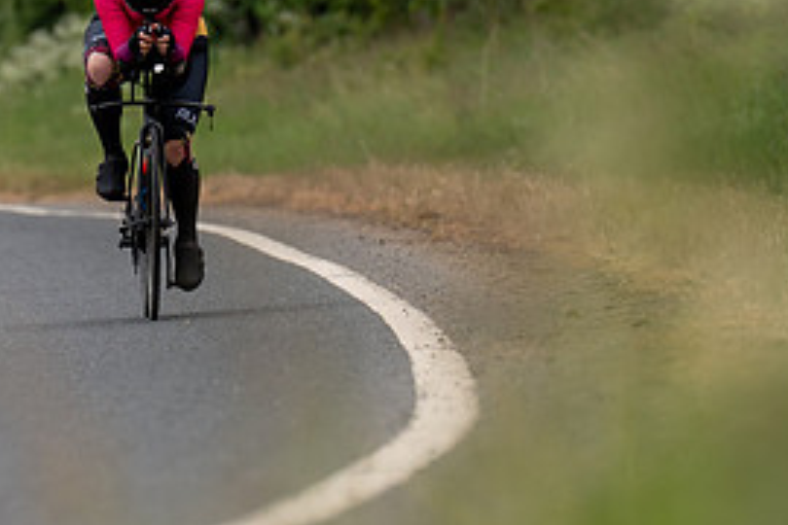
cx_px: 141
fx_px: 18320
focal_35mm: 837
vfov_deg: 1.6
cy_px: 268
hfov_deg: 2.5
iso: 200
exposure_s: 1/1250
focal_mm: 200
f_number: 3.2
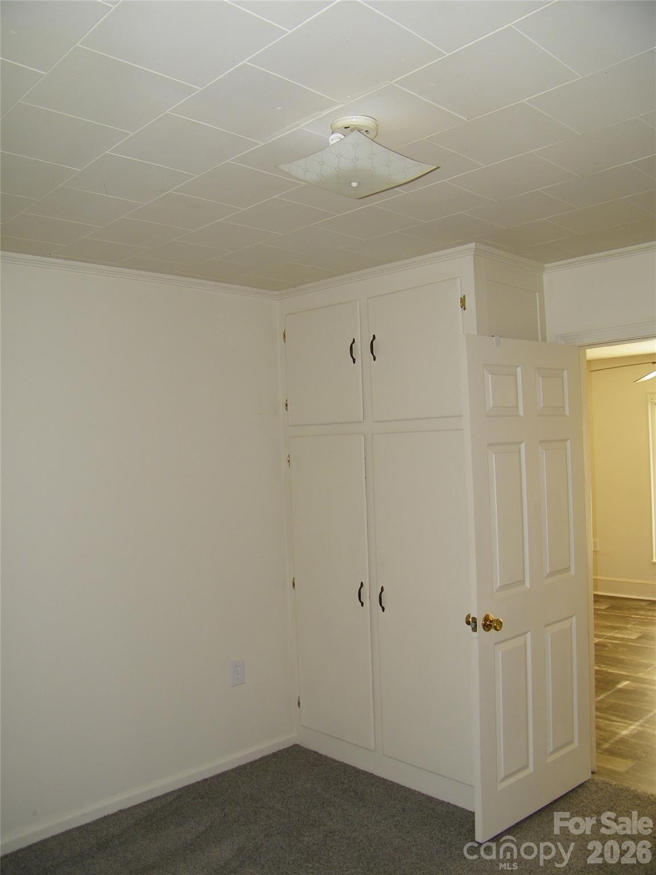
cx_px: 328
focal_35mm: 28
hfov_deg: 49.7
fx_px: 707
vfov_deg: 63.4
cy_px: 438
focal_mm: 5
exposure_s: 1/30
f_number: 3.5
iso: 80
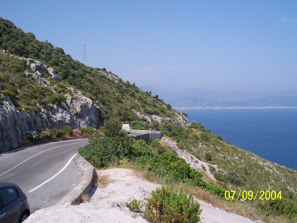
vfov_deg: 37.7
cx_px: 148
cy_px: 112
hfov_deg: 49.0
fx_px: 326
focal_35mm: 38
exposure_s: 1/1000
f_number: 4.8
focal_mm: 8
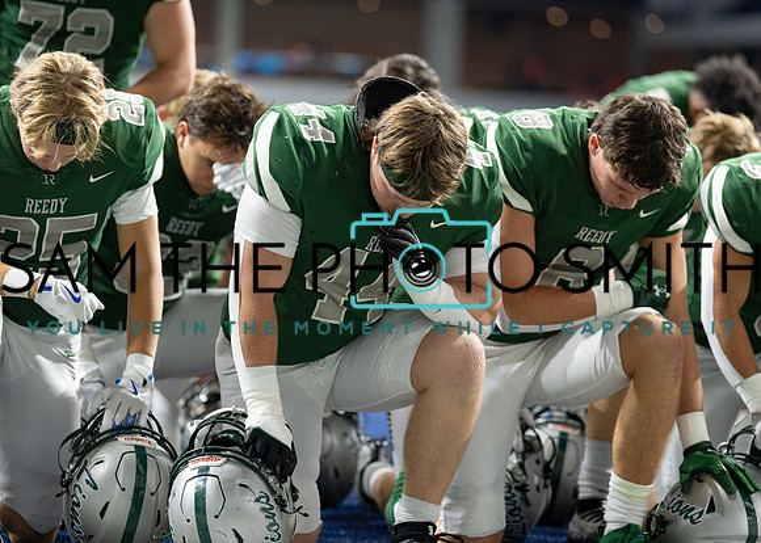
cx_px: 380
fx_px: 3356
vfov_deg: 9.3
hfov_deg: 12.9
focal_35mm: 155
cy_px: 272
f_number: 2.8
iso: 1600
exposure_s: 1/400
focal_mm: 143
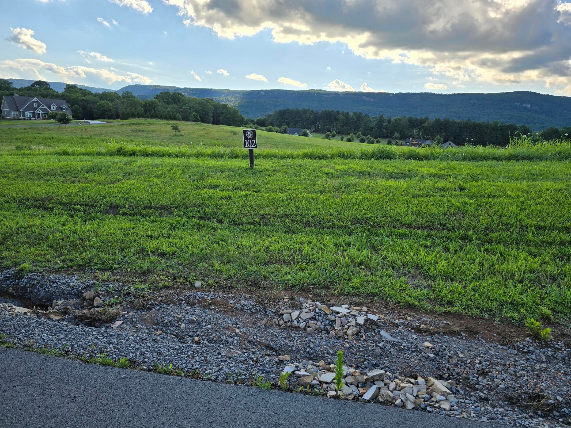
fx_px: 379
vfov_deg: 58.9
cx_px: 286
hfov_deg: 73.9
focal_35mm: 23
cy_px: 214
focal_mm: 6.3
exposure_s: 1/857
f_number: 1.7
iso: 12
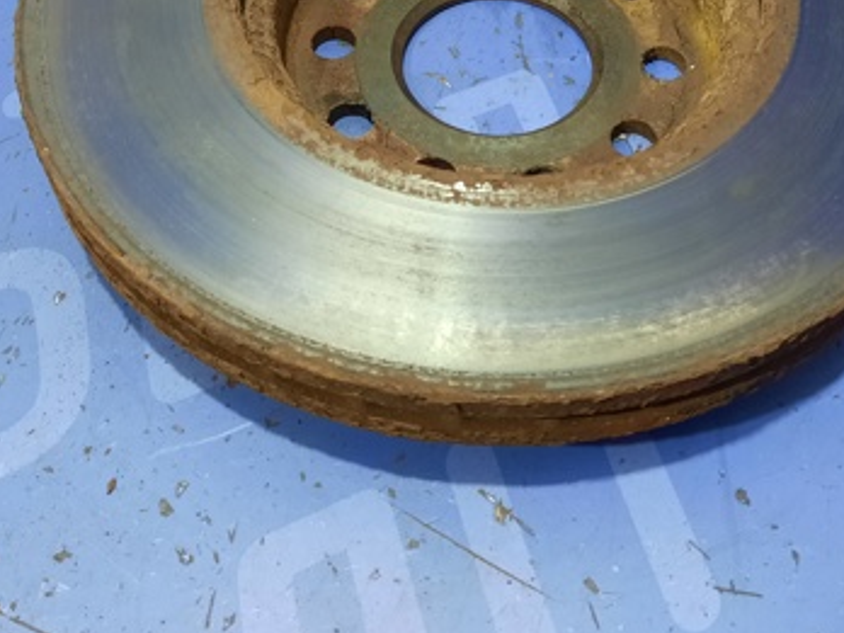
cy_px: 58
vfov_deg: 30.1
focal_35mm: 46
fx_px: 1122
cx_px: 485
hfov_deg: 41.1
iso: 320
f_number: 2
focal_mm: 4.6
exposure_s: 1/25
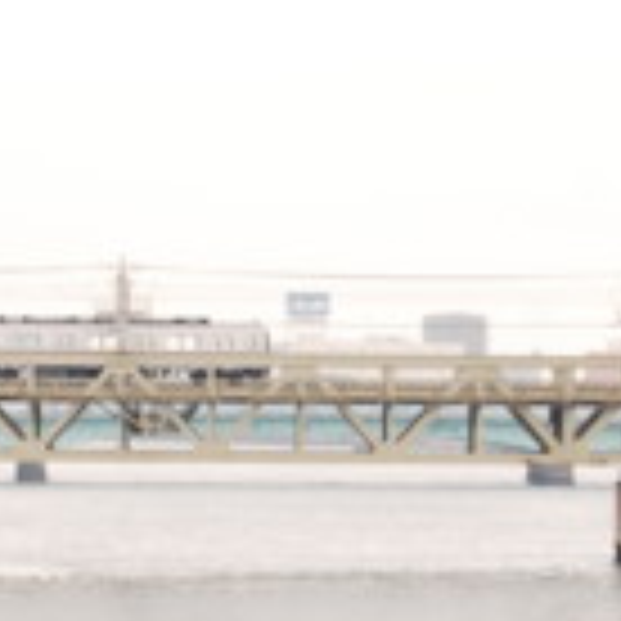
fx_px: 4635
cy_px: 371
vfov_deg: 7.7
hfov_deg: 7.7
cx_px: 284
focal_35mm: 228
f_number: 7.1
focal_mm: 55
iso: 200
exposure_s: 1/200
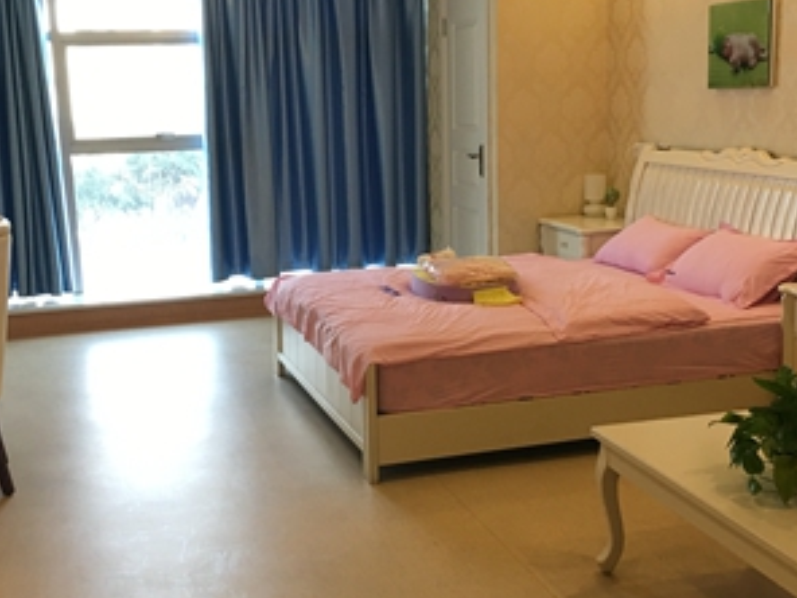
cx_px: 385
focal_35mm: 49
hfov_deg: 38.9
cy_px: 319
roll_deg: +1.6
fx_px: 1128
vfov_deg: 29.7
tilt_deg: -11.0
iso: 50
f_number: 2.2
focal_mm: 4.15
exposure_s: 1/17
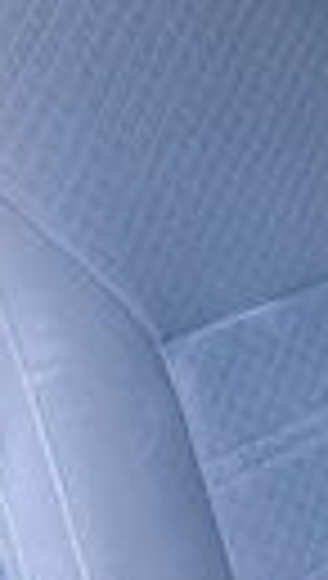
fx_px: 1524
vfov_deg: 21.5
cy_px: 277
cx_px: 678
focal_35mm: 99
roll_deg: -6.8
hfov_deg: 11.0
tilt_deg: -22.0
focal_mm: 3.99
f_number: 1.8
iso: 125
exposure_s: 1/60
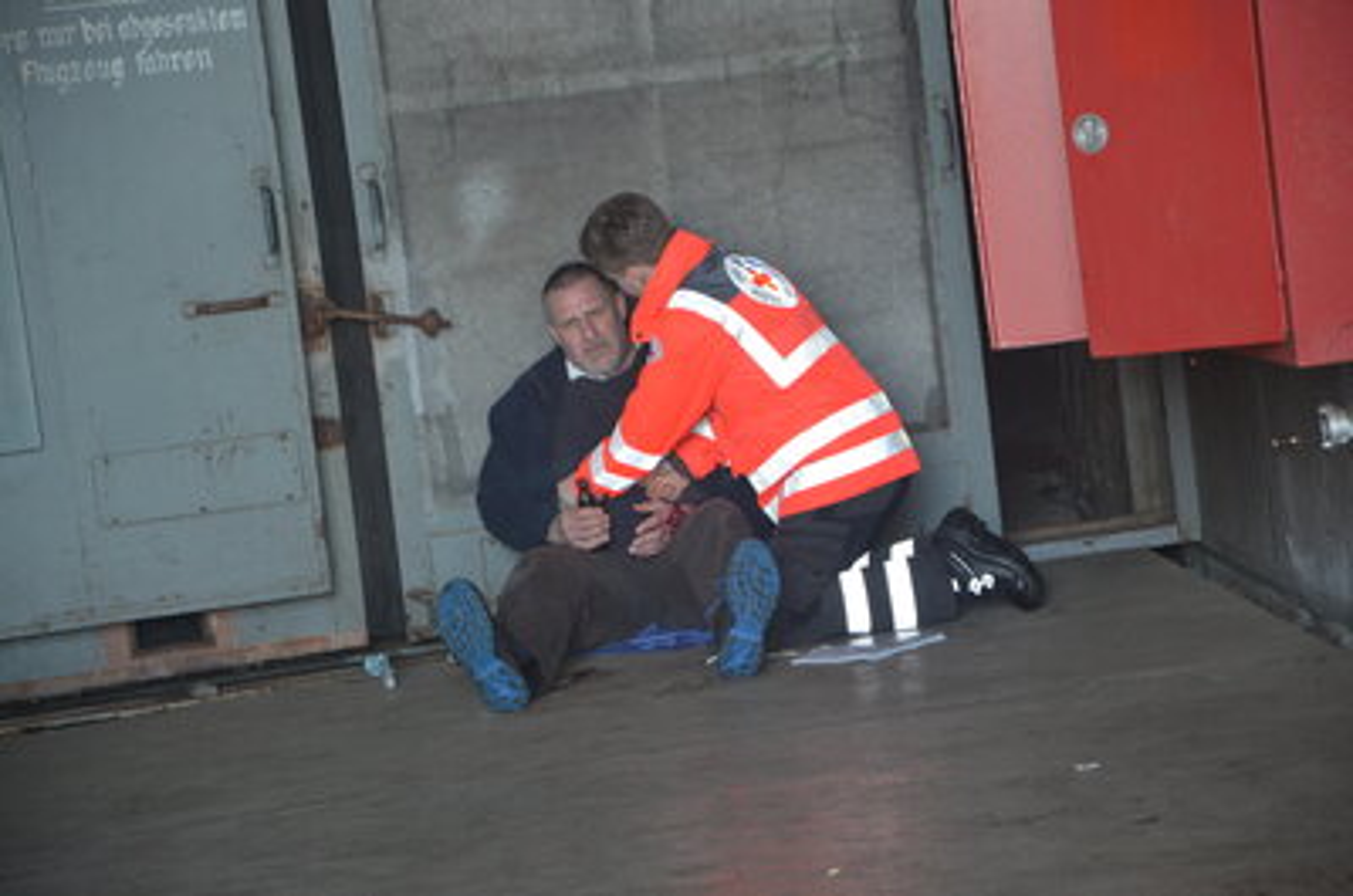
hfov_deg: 13.1
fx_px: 5908
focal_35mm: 158
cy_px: 448
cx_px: 676
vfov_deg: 8.7
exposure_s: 1/60
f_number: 5.6
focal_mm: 105
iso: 800
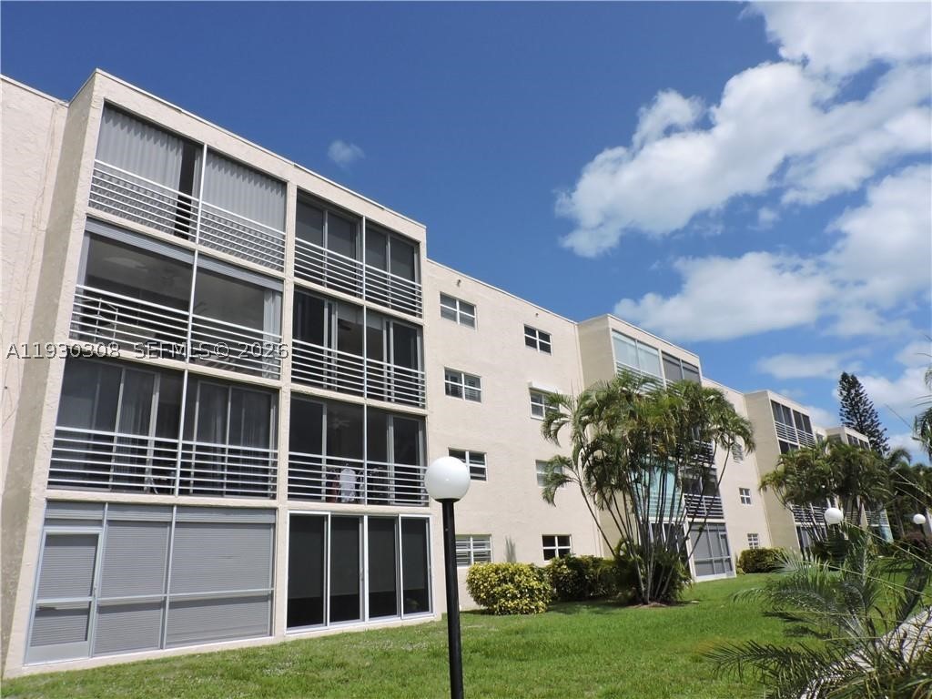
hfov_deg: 71.6
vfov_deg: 56.8
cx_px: 466
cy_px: 350
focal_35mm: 24
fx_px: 646
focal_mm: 4.3
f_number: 4.2
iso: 220
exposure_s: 1/2500
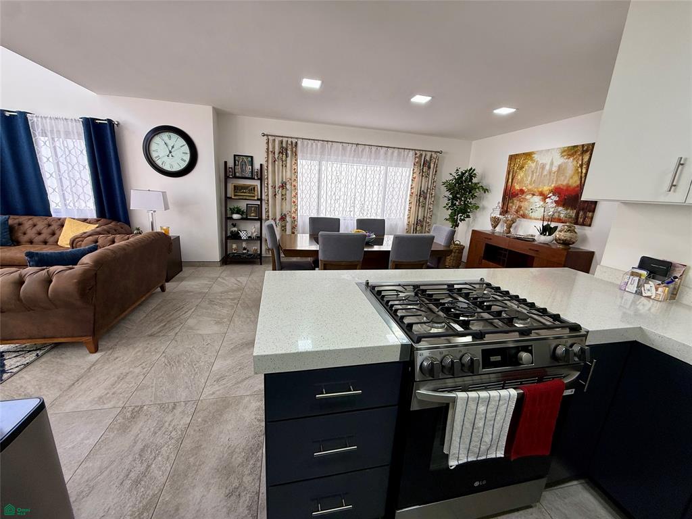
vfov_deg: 85.7
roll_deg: -3.6
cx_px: 346
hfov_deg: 102.1
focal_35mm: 14
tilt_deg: -14.8
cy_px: 260
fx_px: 280
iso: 100
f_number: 2.2
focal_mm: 2.22
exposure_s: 1/99
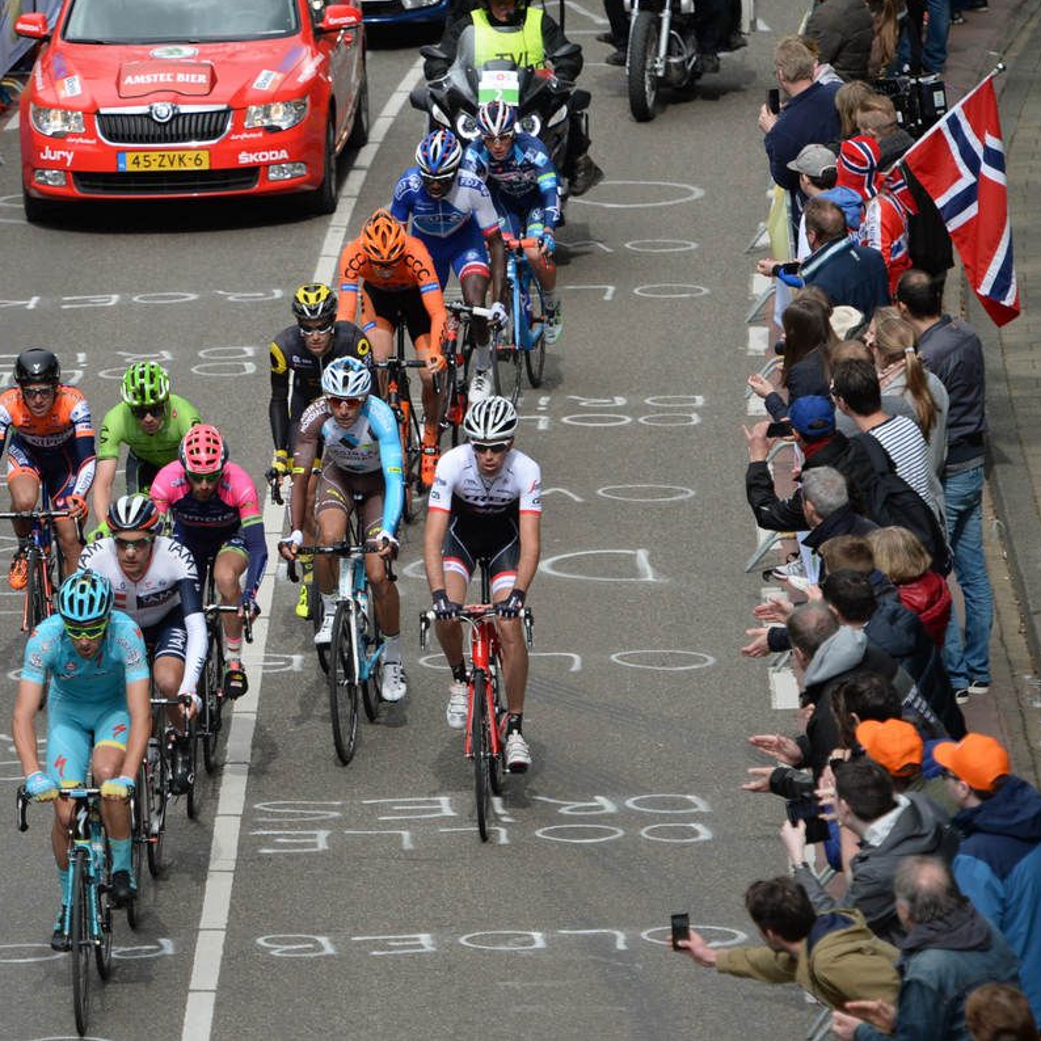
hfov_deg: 5.5
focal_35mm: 321
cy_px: 519
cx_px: 315
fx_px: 10922
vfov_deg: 5.5
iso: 400
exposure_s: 1/640
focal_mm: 250
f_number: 5.6
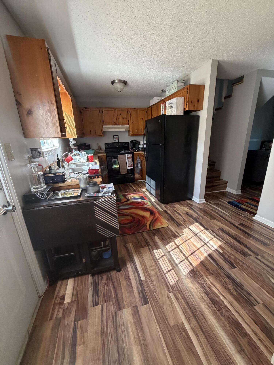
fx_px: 148
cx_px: 137
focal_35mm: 14
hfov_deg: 85.7
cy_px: 182
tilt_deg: -17.1
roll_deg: +1.7
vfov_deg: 102.1
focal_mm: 2.22
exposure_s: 1/74
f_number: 2.2
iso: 320
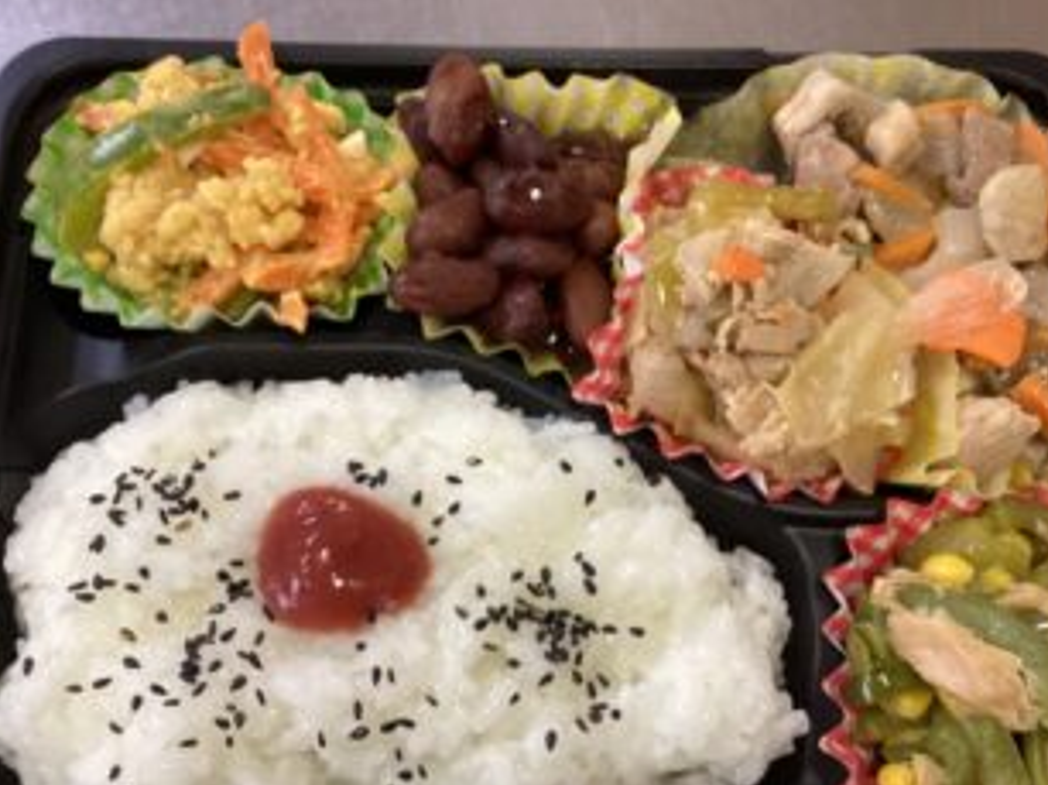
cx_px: 529
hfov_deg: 49.0
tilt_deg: -68.6
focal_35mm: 38
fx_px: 1150
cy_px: 451
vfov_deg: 37.6
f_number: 2.4
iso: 200
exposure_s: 1/60
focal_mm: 3.3
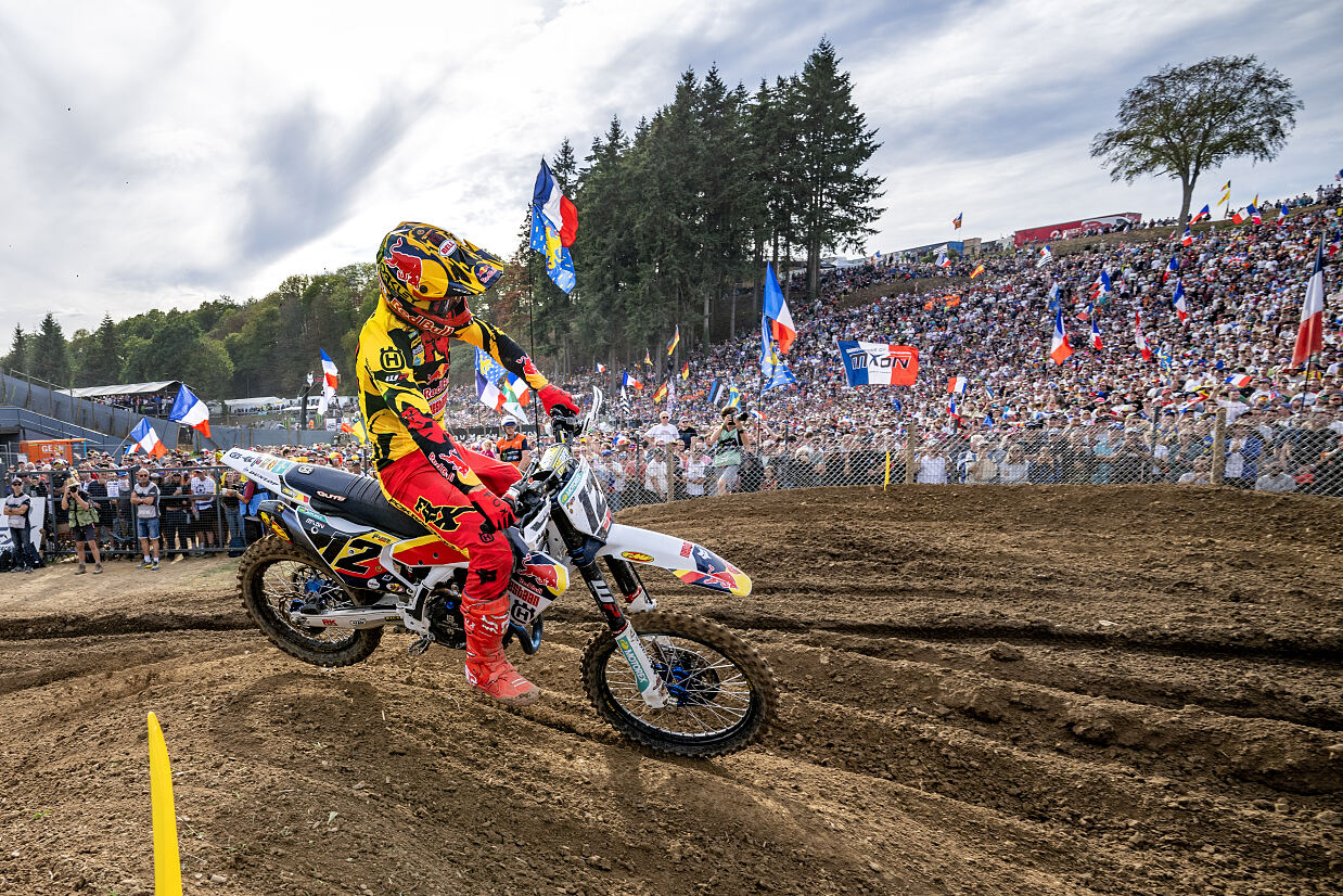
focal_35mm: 17
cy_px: 448
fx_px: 634
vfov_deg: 70.5
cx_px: 672
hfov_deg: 93.3
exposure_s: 1/1000
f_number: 5.6
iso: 250
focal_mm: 17
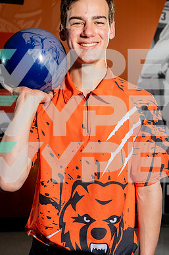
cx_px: 76
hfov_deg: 21.5
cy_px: 116
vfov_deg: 31.9
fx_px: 444
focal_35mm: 63
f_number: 7.1
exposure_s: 1/250
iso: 100
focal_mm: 54
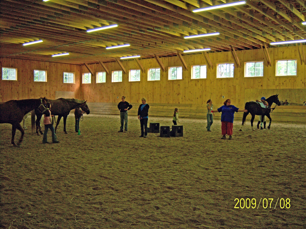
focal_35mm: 36
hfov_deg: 51.4
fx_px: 318
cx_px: 153
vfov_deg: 39.7
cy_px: 114
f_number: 2.8
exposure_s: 1/60
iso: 80
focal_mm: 7.5
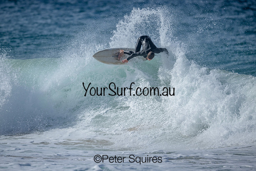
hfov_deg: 2.6
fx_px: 5690
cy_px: 86
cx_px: 128
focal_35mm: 800
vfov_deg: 1.7
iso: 180
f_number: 6.3
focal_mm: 800
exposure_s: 1/2500
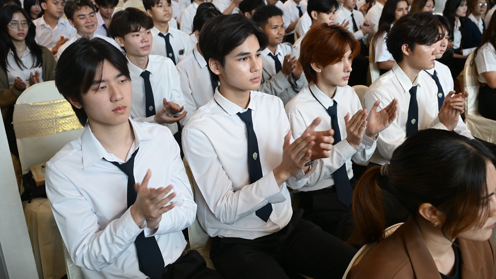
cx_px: 252
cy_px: 116
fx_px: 421
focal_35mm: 32
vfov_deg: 36.6
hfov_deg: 61.0
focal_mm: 30
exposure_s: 1/160
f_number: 5
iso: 3200
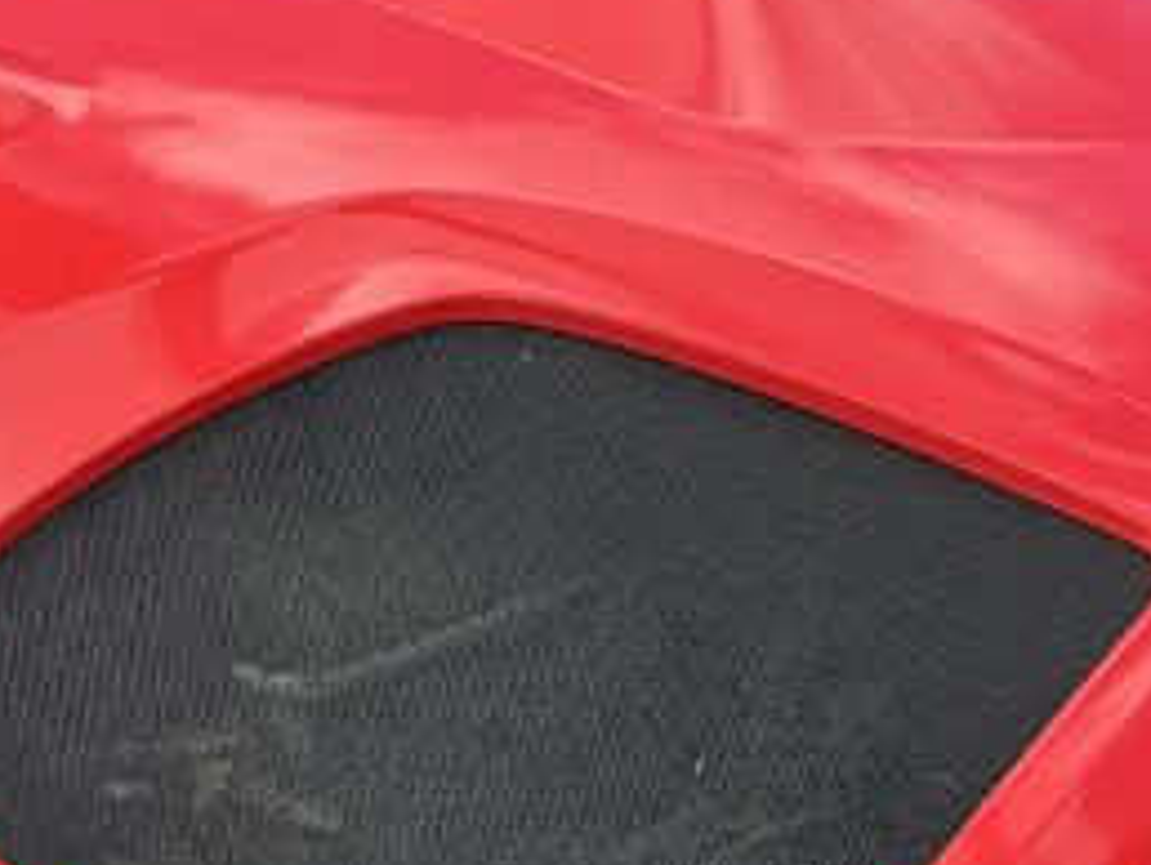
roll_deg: +0.0
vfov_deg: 13.2
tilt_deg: -11.1
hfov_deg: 16.9
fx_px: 3694
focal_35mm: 111
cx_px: -268
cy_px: 789
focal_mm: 3
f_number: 1.8
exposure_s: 1/389
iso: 25
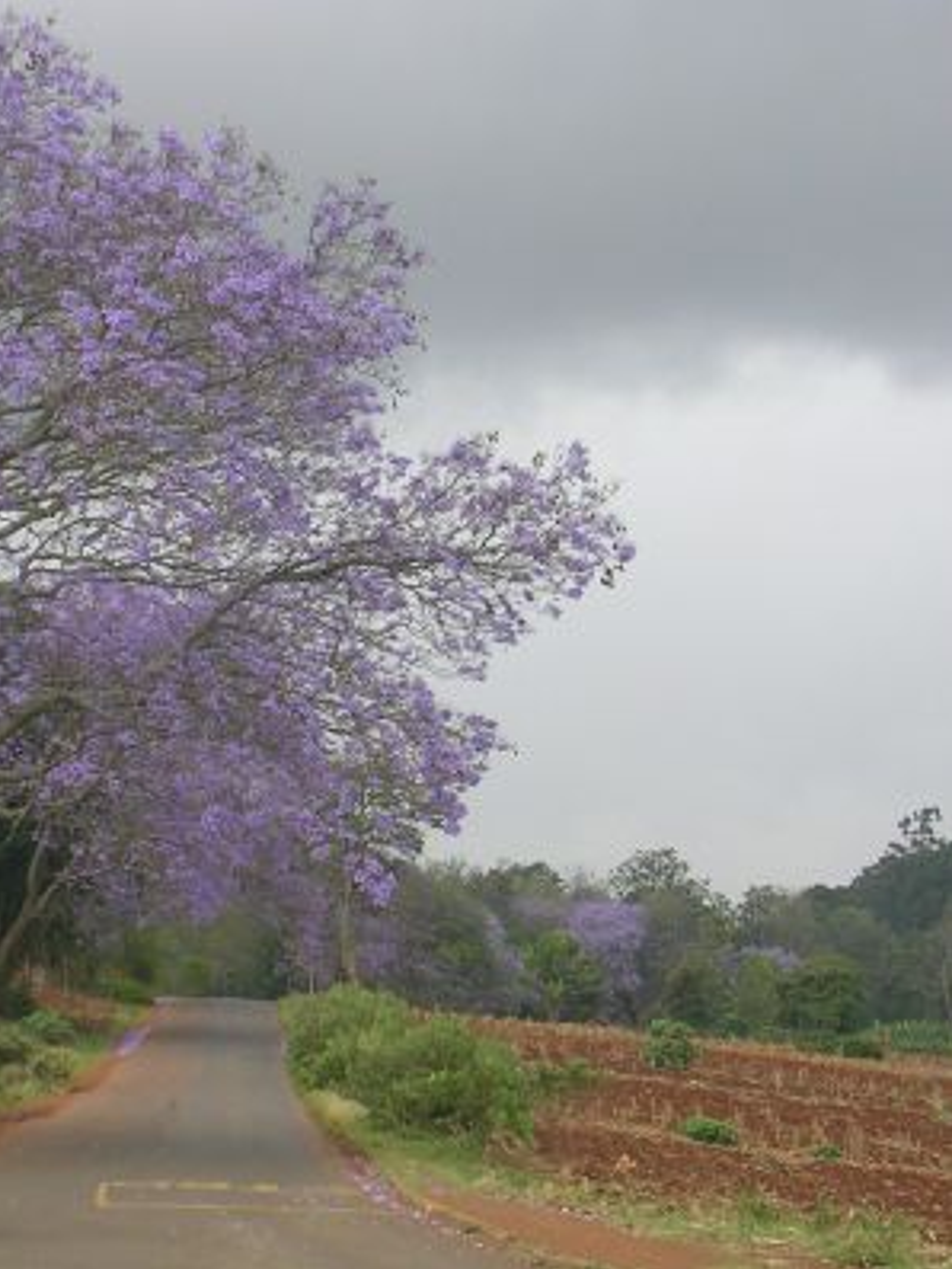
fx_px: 3738
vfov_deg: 19.3
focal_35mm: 102
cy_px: 636
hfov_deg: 14.4
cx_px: 107
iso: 50
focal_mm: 11.5
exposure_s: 1/71.6
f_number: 3.9
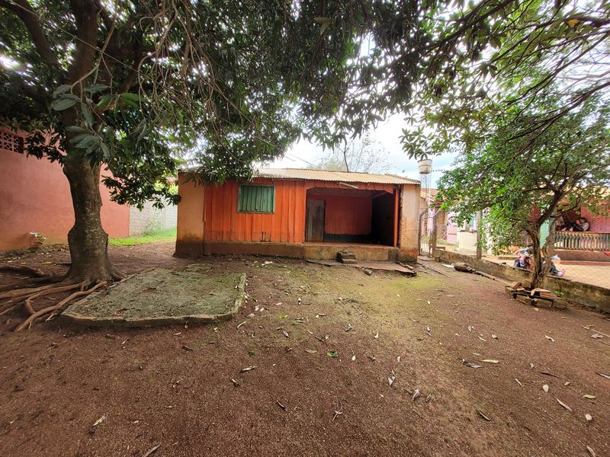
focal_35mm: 13
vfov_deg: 89.9
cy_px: 228
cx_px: 305
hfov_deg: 106.2
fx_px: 229
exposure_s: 1/100
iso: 64
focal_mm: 1.74
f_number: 2.2
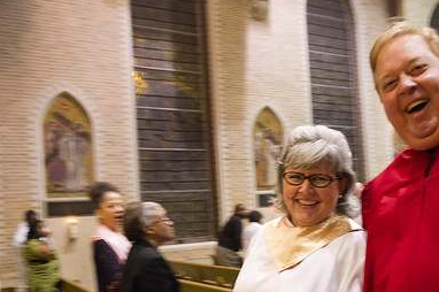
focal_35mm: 41
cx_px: 277
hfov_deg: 47.0
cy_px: 209
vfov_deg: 32.1
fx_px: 500
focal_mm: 27
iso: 2000
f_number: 3.5
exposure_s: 1/80
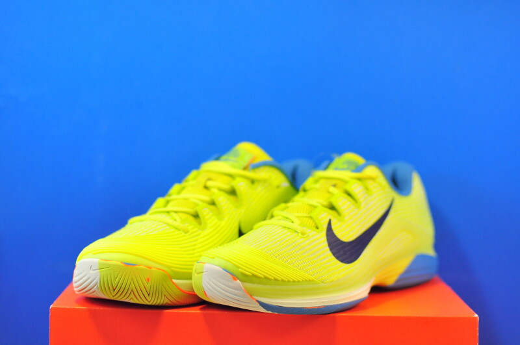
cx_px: 260
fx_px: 1082
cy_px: 172
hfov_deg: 27.0
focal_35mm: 75
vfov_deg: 18.1
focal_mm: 50
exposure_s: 1/320
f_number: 2
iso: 250
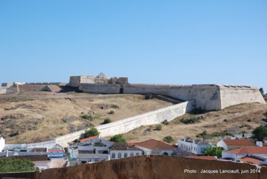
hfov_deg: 33.4
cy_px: 90
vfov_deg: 22.7
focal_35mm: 60
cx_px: 134
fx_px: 446
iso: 100
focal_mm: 40
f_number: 8
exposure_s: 1/250
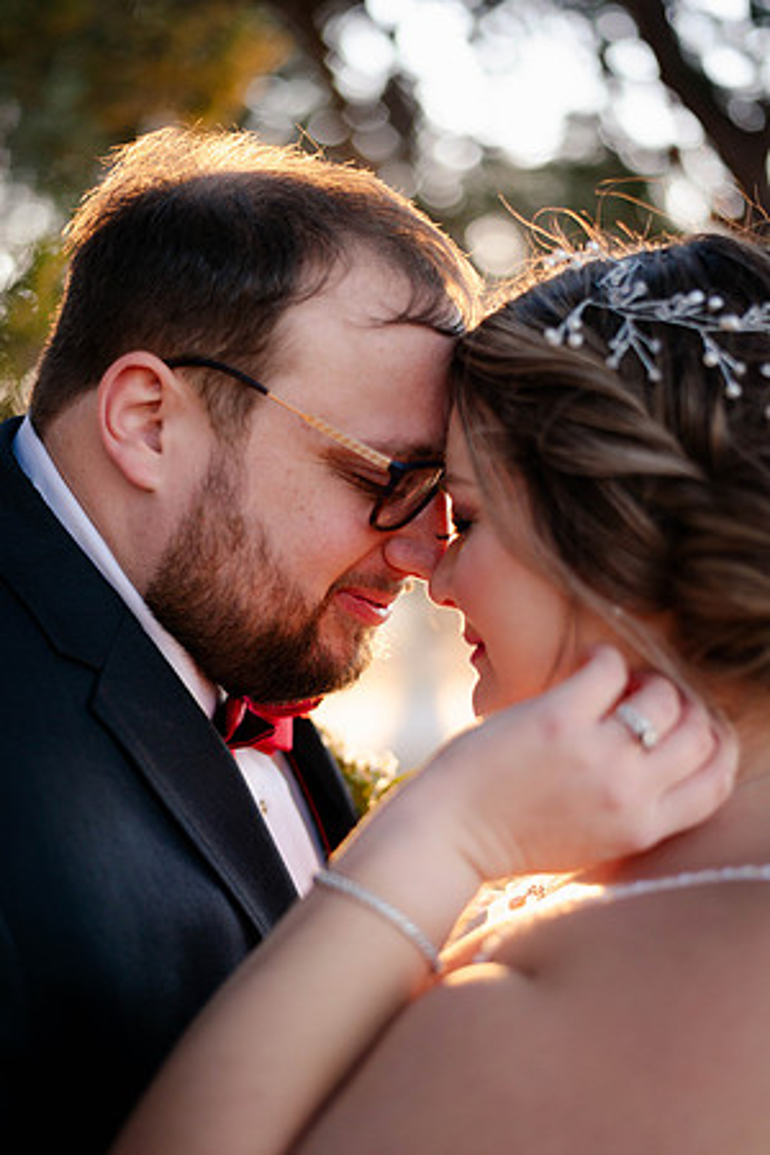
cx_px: 385
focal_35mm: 50
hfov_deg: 27.0
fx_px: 1604
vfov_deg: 39.6
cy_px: 578
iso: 200
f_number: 2
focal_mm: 50
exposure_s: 1/500
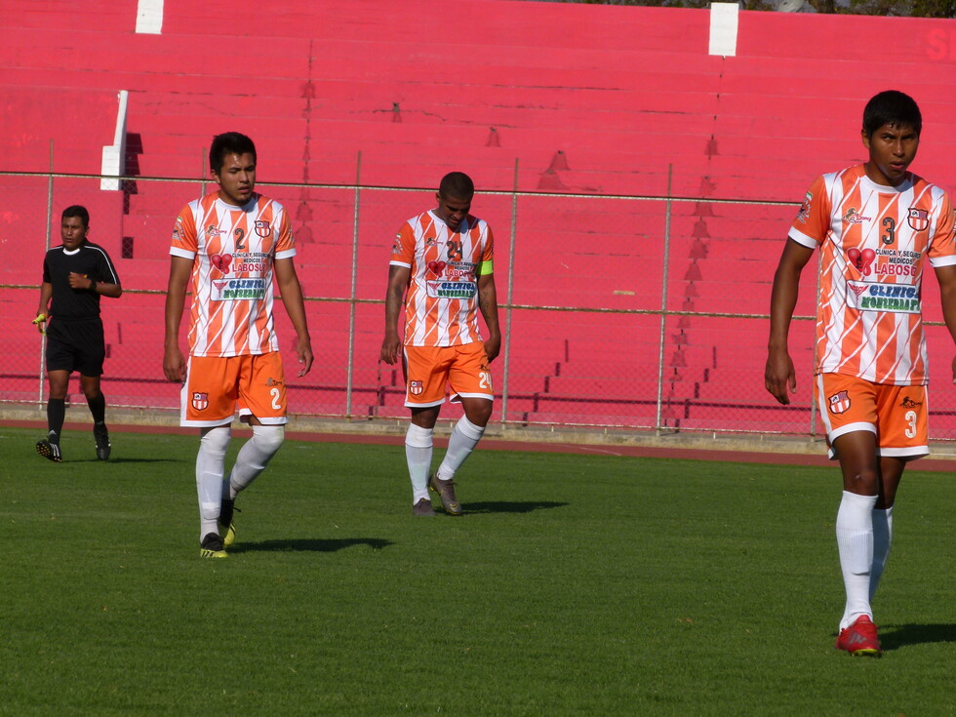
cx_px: 478
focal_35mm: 323
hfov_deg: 6.1
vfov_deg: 4.6
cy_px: 358
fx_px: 8920
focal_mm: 58.2
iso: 100
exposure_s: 1/800
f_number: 5.6
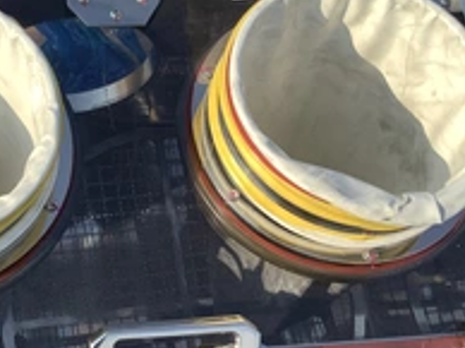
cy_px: 178
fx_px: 859
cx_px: 79
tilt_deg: -63.3
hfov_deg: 29.5
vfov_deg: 22.9
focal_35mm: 64
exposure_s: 1/1235
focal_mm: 3.3
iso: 25
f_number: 2.4
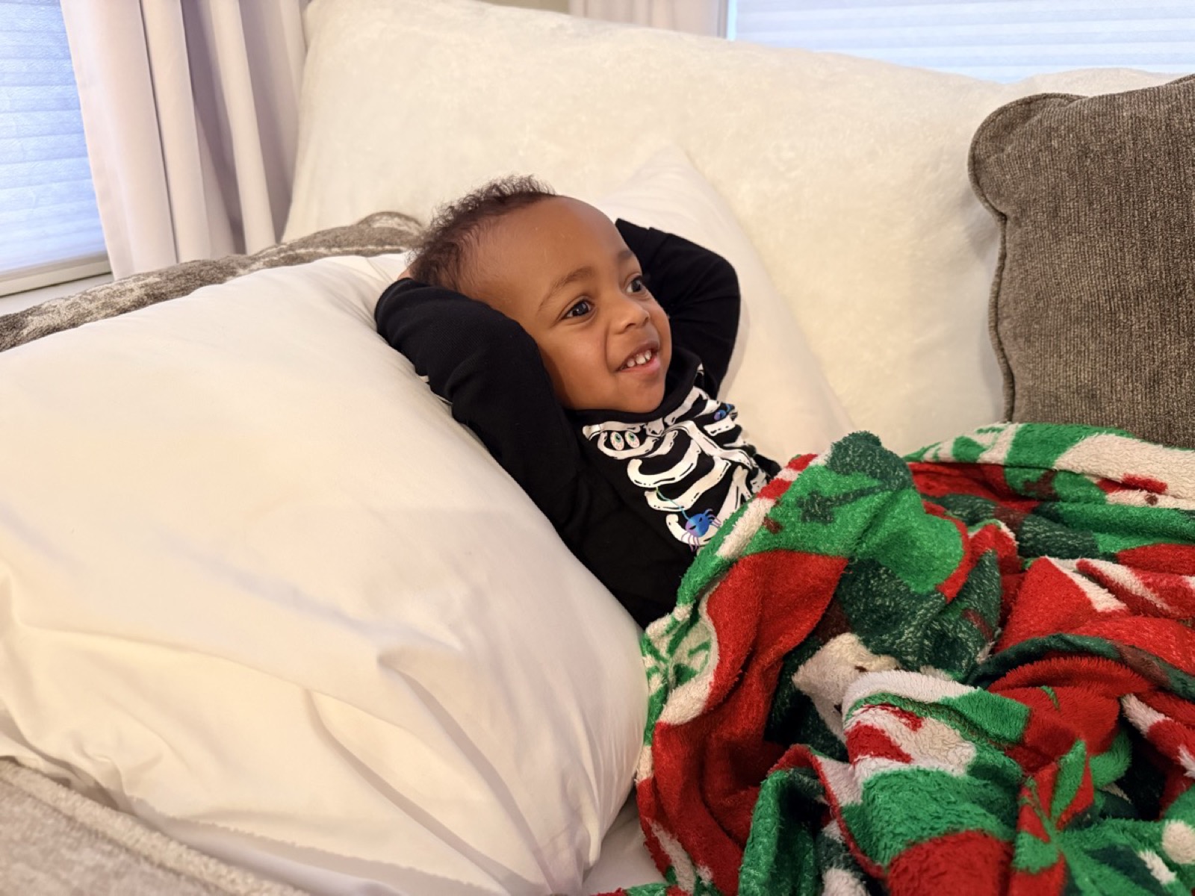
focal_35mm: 24
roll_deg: +2.1
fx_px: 829
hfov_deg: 71.6
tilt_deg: -22.9
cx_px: 598
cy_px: 448
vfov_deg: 56.8
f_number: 1.78
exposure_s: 1/60
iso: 800
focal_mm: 6.76
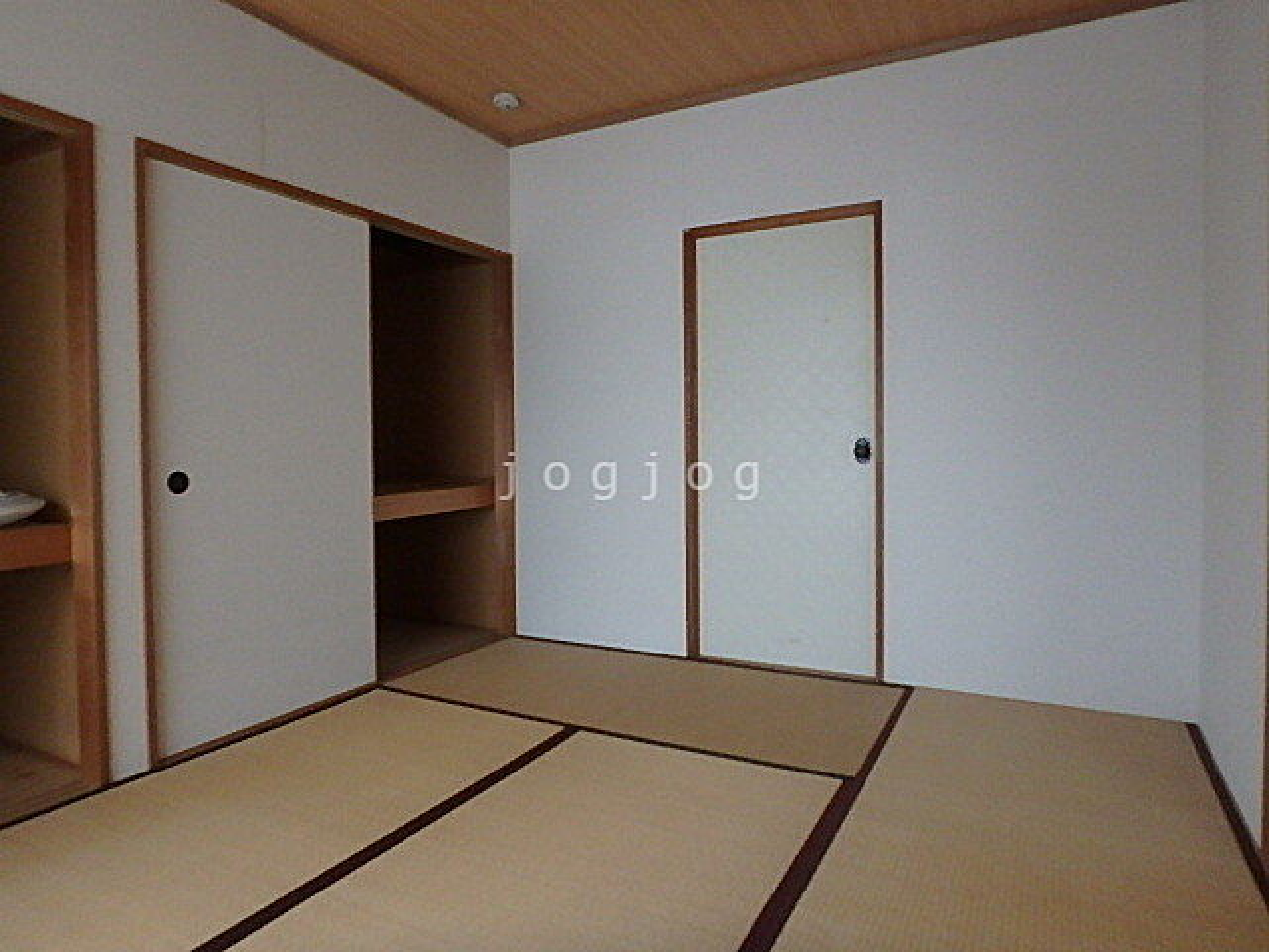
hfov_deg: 79.0
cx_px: 634
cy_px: 476
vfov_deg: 63.4
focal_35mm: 21
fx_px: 770
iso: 800
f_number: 3.5
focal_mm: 3.7
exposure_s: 1/40
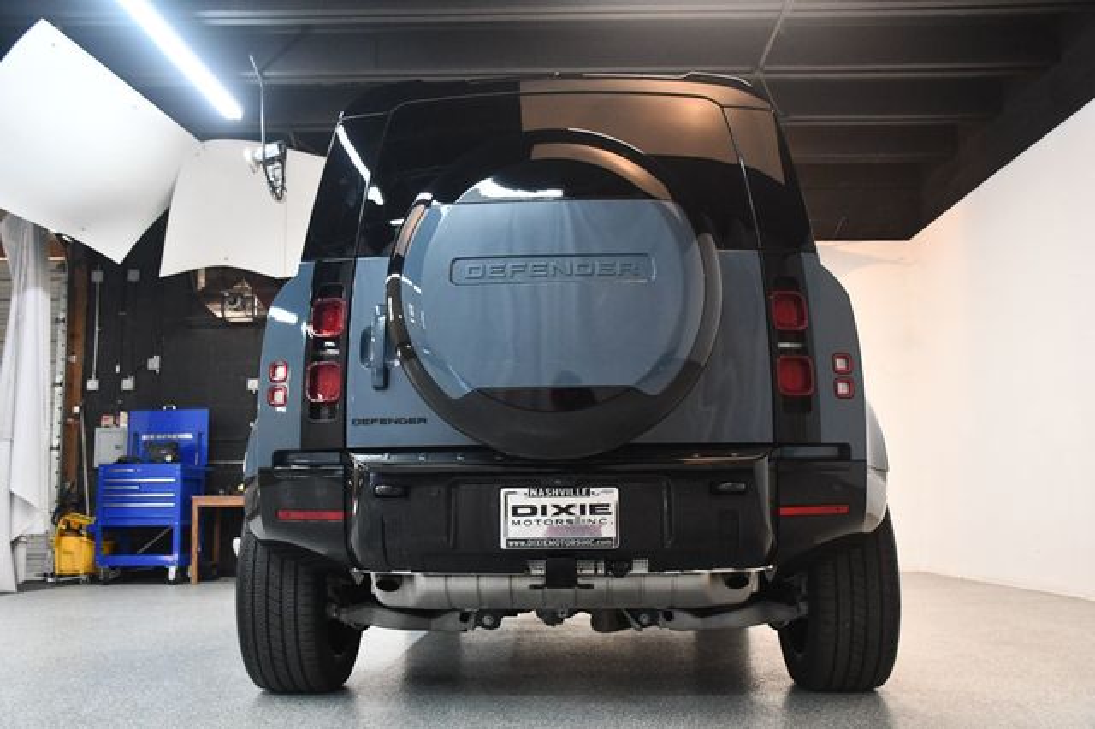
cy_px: 364
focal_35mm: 36
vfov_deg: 36.8
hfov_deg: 53.2
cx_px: 548
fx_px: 1094
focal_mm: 24
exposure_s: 1/125
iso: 3200
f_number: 3.8
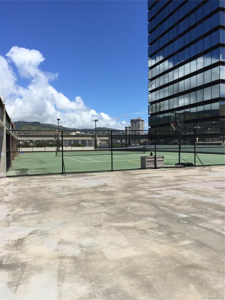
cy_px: 150
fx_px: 251
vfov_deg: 61.7
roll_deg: +1.4
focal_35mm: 29
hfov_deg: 48.2
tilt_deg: -1.4
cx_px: 112
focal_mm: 4.15
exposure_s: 1/2639
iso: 32
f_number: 2.2
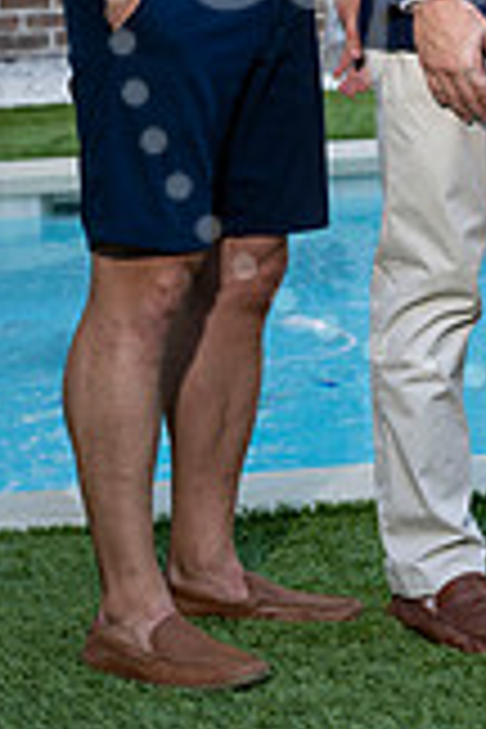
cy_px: -36
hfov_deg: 7.2
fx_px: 3827
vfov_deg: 10.8
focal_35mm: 189
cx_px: 526
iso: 400
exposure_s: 1/200
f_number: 4.5
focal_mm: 68
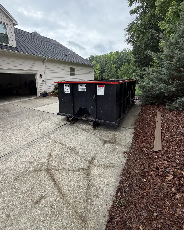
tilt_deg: -4.2
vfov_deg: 92.5
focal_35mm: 16
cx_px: 87
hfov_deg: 80.3
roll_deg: +1.8
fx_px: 109
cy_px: 98
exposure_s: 1/502
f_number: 2.2
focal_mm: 2.22
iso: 50
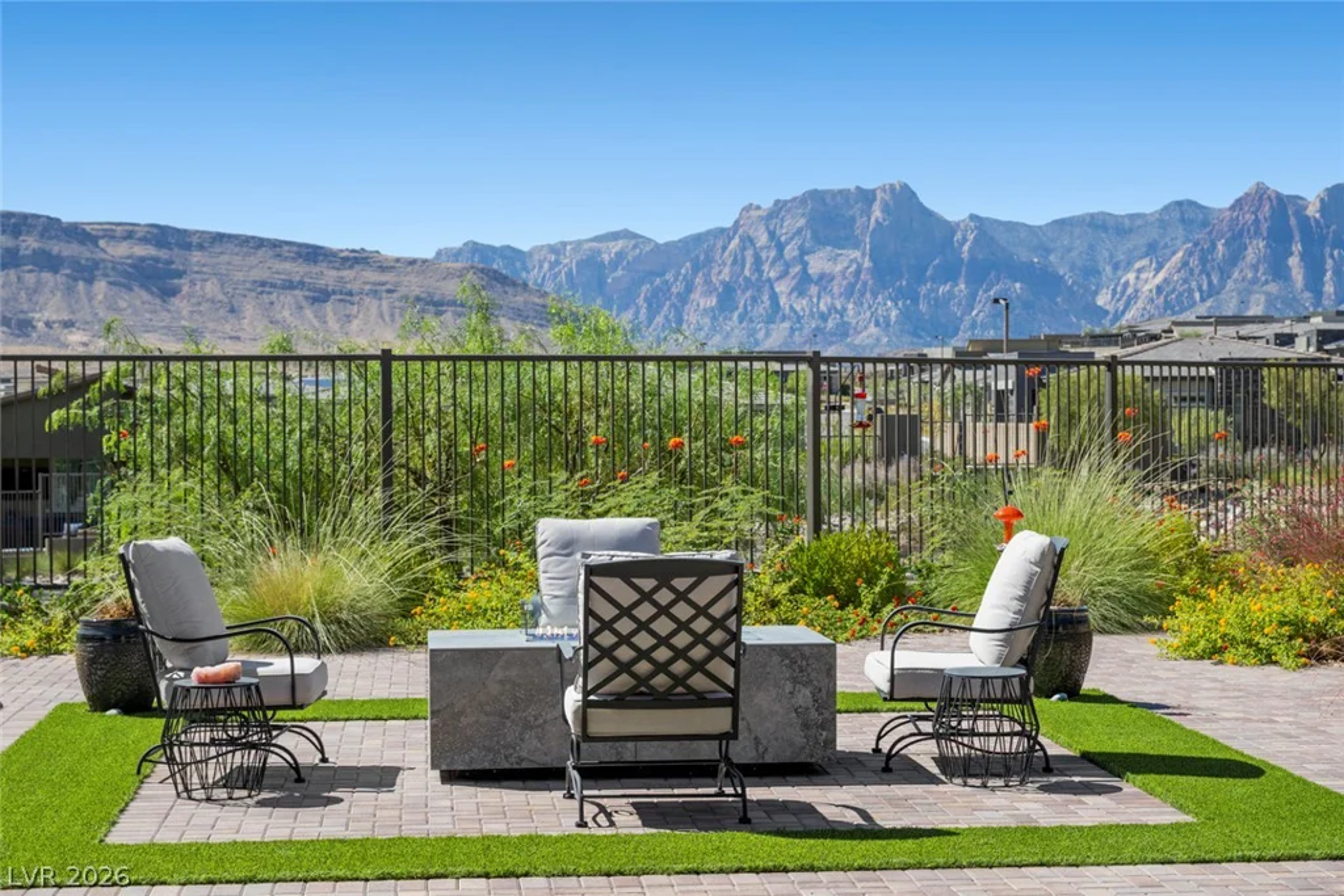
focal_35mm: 63
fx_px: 2352
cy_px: 448
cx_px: 672
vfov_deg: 21.6
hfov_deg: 31.9
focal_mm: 63
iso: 640
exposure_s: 1/1250
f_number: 8
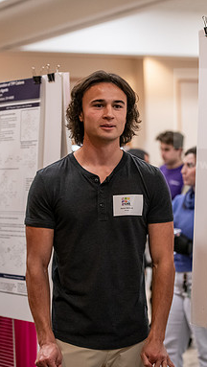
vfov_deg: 19.3
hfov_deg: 10.9
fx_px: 1081
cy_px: 184
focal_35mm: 111
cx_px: 145
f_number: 2.8
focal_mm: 70
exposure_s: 1/200
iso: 2500
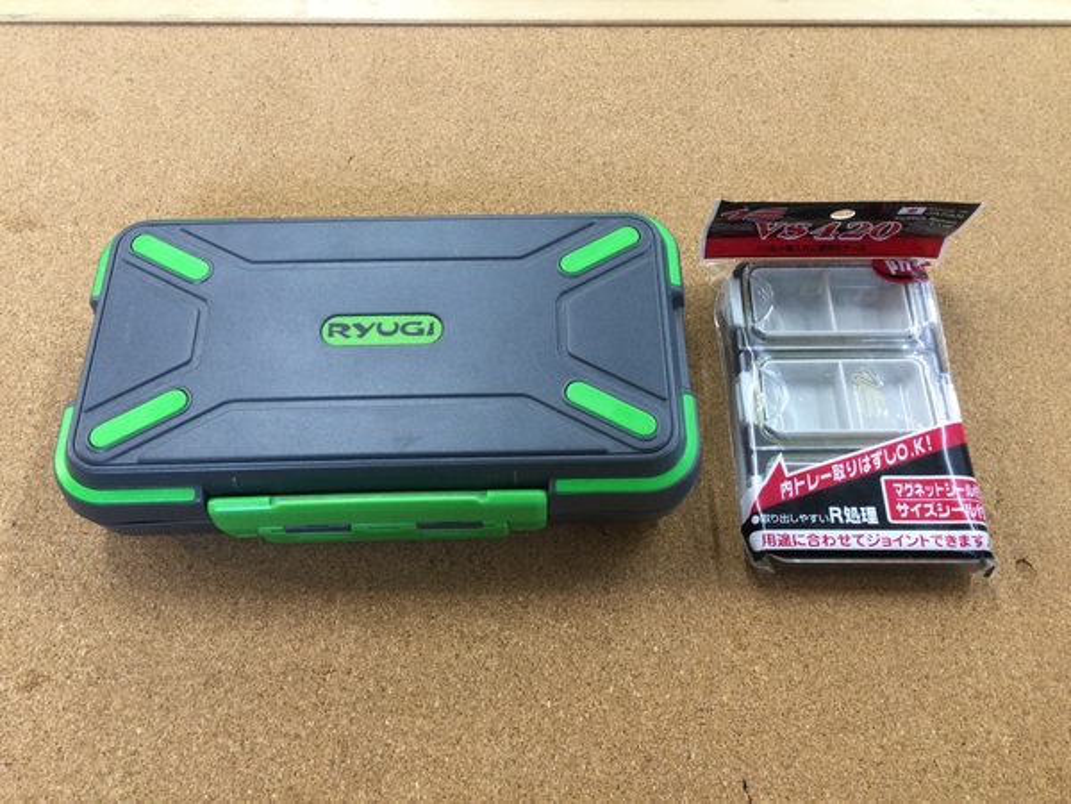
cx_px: 536
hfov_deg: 58.4
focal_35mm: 31
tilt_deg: -62.7
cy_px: 402
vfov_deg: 45.4
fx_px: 959
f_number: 2.4
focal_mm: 3.3
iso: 80
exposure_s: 1/30
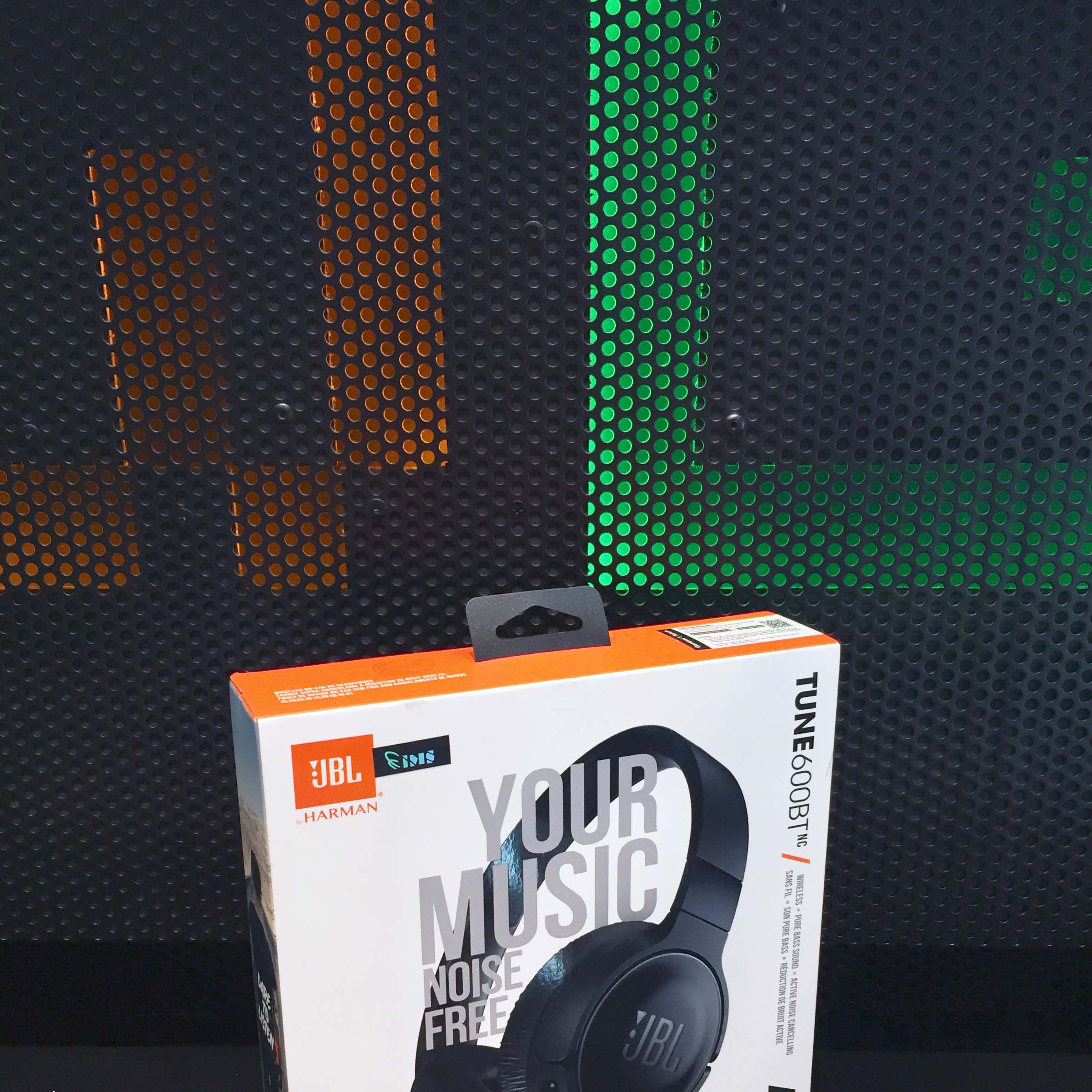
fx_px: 1249
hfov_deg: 47.2
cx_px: 540
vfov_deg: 46.5
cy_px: 726
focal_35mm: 35
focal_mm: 4.15
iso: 100
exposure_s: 1/33
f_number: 2.2
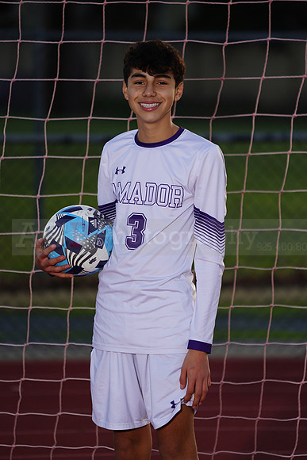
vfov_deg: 5.2
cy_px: 230
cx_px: 154
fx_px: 5113
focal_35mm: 400
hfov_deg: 3.4
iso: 200
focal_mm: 400
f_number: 5.6
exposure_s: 1/250
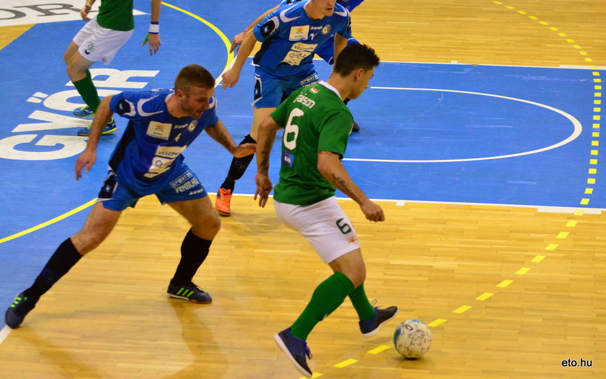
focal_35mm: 146
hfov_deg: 14.4
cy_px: 179
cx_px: 303
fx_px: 2404
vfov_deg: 9.0
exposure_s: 1/500
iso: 5000
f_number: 4.5
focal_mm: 95
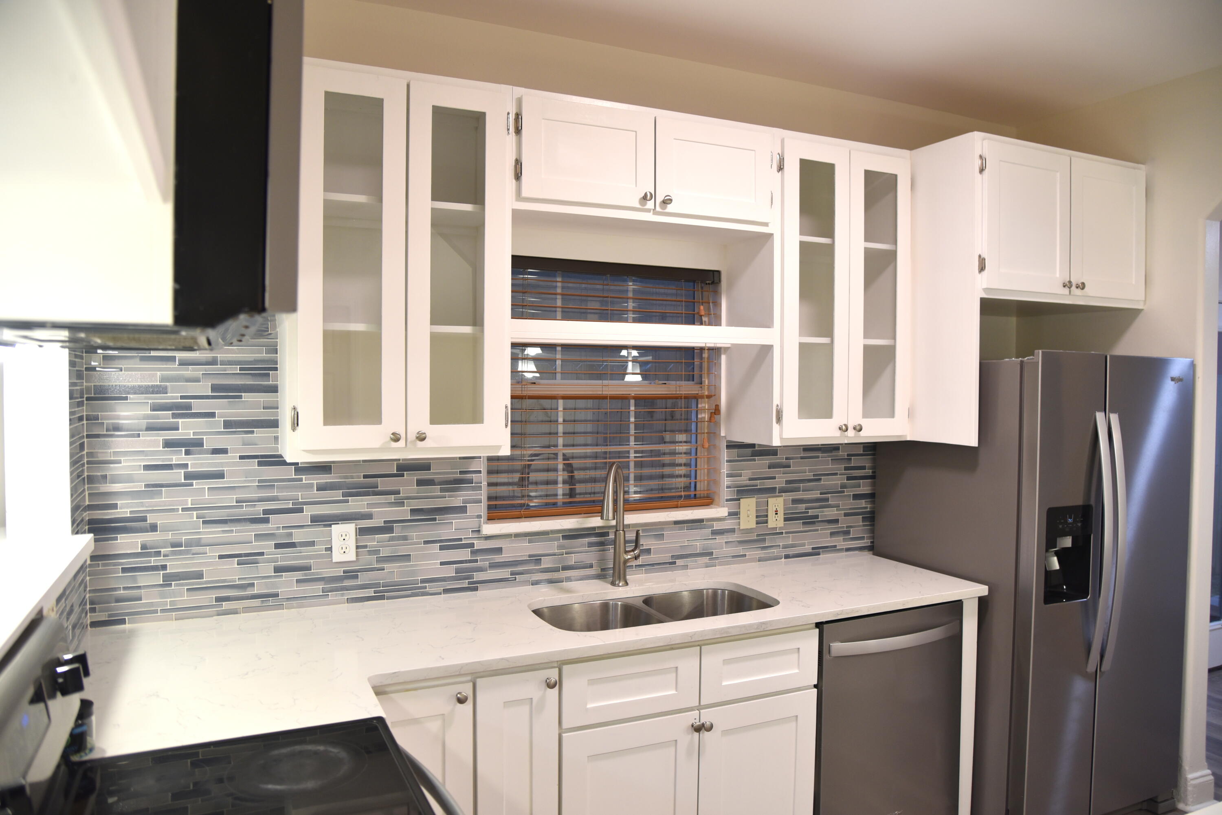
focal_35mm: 24
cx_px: 611
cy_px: 408
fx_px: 815
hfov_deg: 73.7
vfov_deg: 53.2
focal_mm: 24
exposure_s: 1/60
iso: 640
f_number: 4
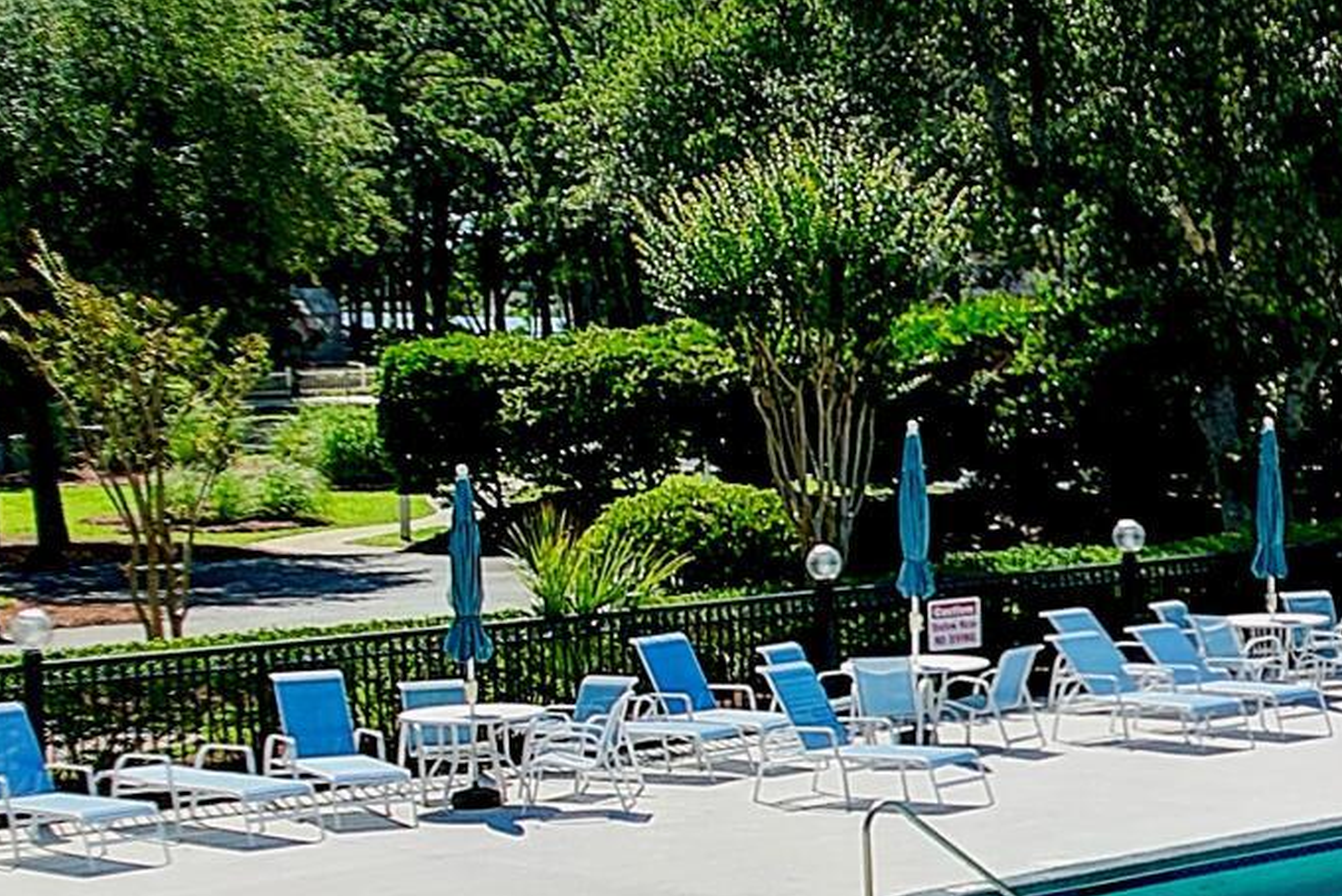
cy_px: 644
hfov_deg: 19.6
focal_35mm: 97
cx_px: 1672
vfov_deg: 14.1
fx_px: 3617
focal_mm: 8.4
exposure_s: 1/1000
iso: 100
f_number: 2.8
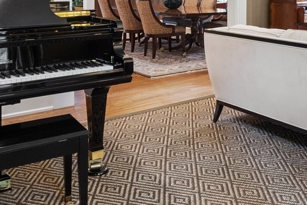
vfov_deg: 25.3
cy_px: -27
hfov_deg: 37.2
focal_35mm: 49
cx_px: 287
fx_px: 418
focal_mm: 10
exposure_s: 1
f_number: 8
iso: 200
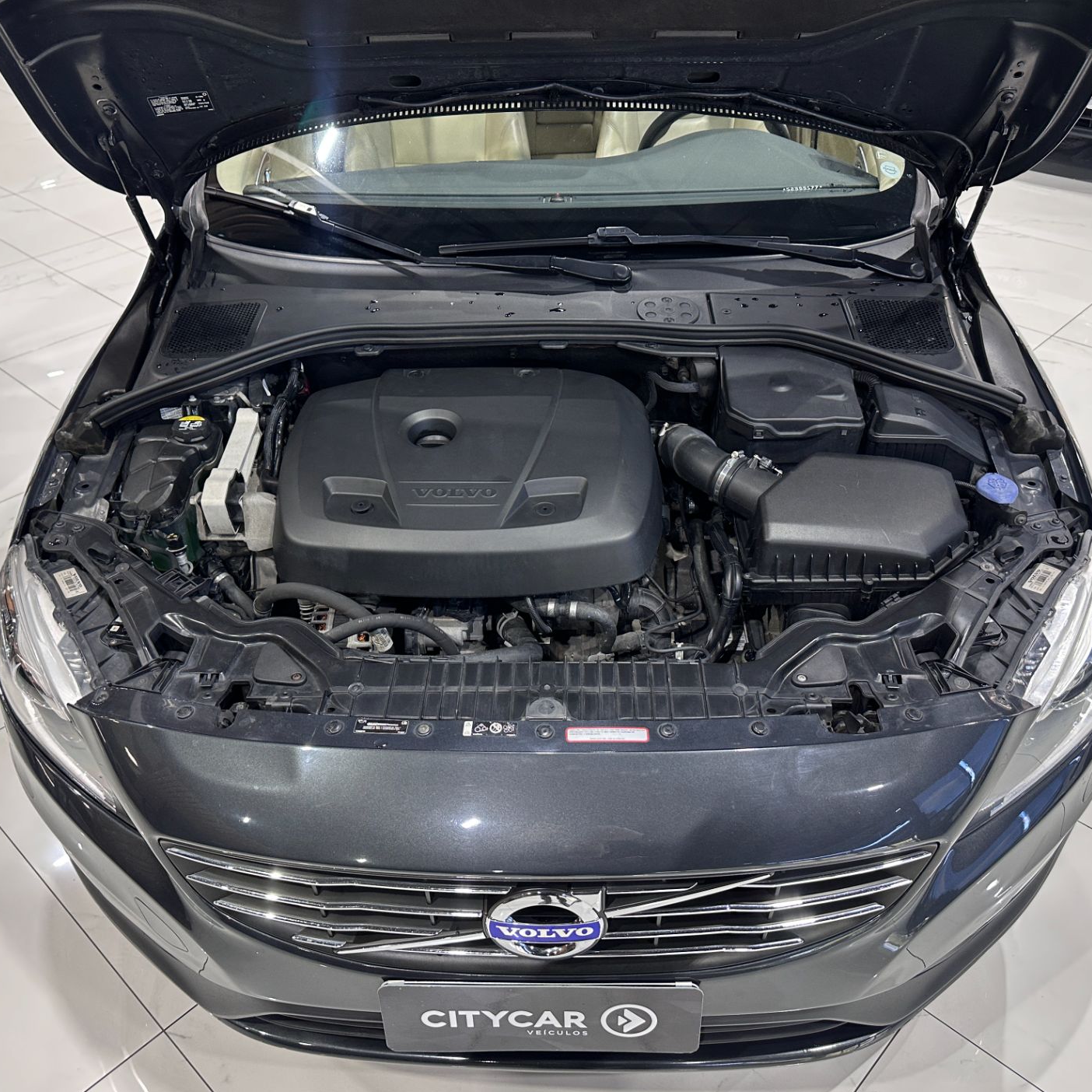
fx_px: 1035
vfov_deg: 55.6
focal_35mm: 29
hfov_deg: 55.6
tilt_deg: -35.9
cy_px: 547
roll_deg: +1.5
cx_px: 550
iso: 160
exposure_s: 1/60
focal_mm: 6.86
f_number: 1.78
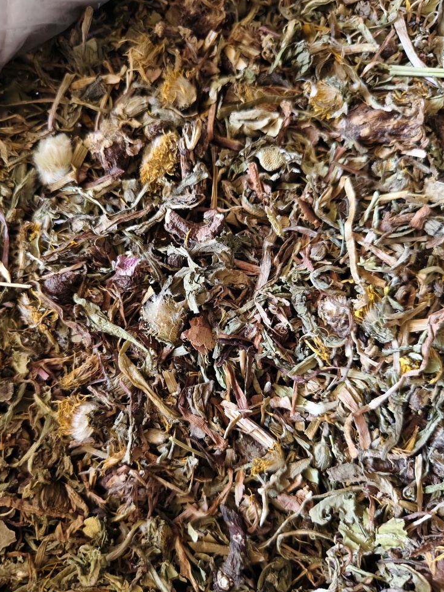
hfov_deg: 54.8
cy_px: 305
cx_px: 208
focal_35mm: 25
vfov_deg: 69.4
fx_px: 428
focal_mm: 5.56
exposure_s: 1/250
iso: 2484
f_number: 1.88
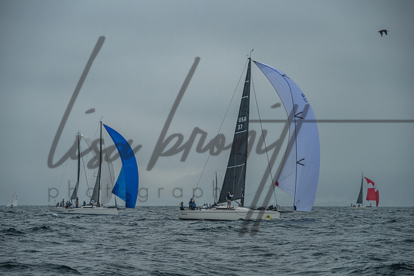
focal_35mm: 168
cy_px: 150
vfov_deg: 8.2
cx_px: 202
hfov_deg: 12.3
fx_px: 1929
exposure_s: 1/500
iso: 500
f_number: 6.3
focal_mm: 150
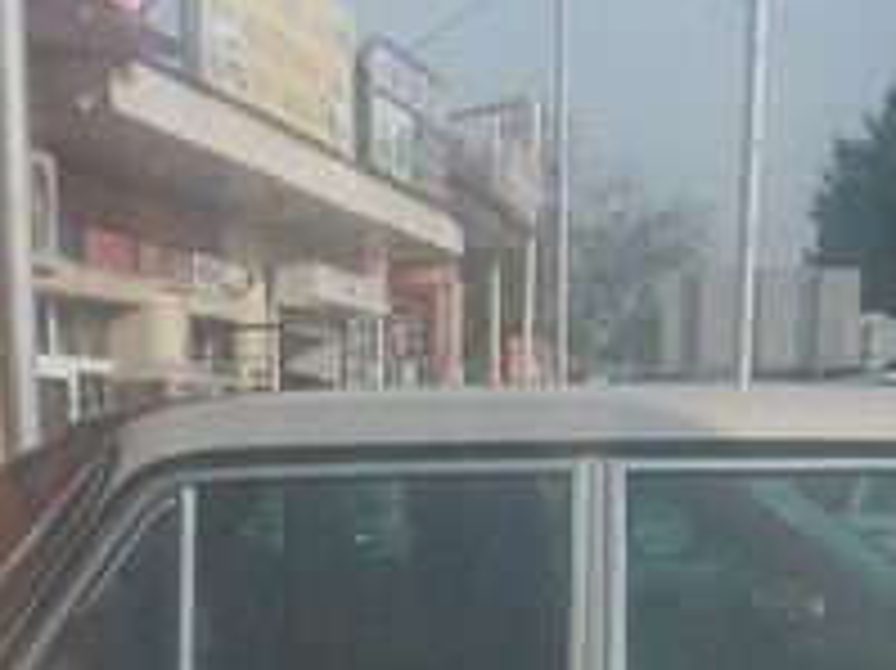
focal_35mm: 93
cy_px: 929
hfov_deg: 21.1
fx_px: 2406
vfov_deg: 15.0
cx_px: 473
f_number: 1.9
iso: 64
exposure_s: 1/1735
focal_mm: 3.7
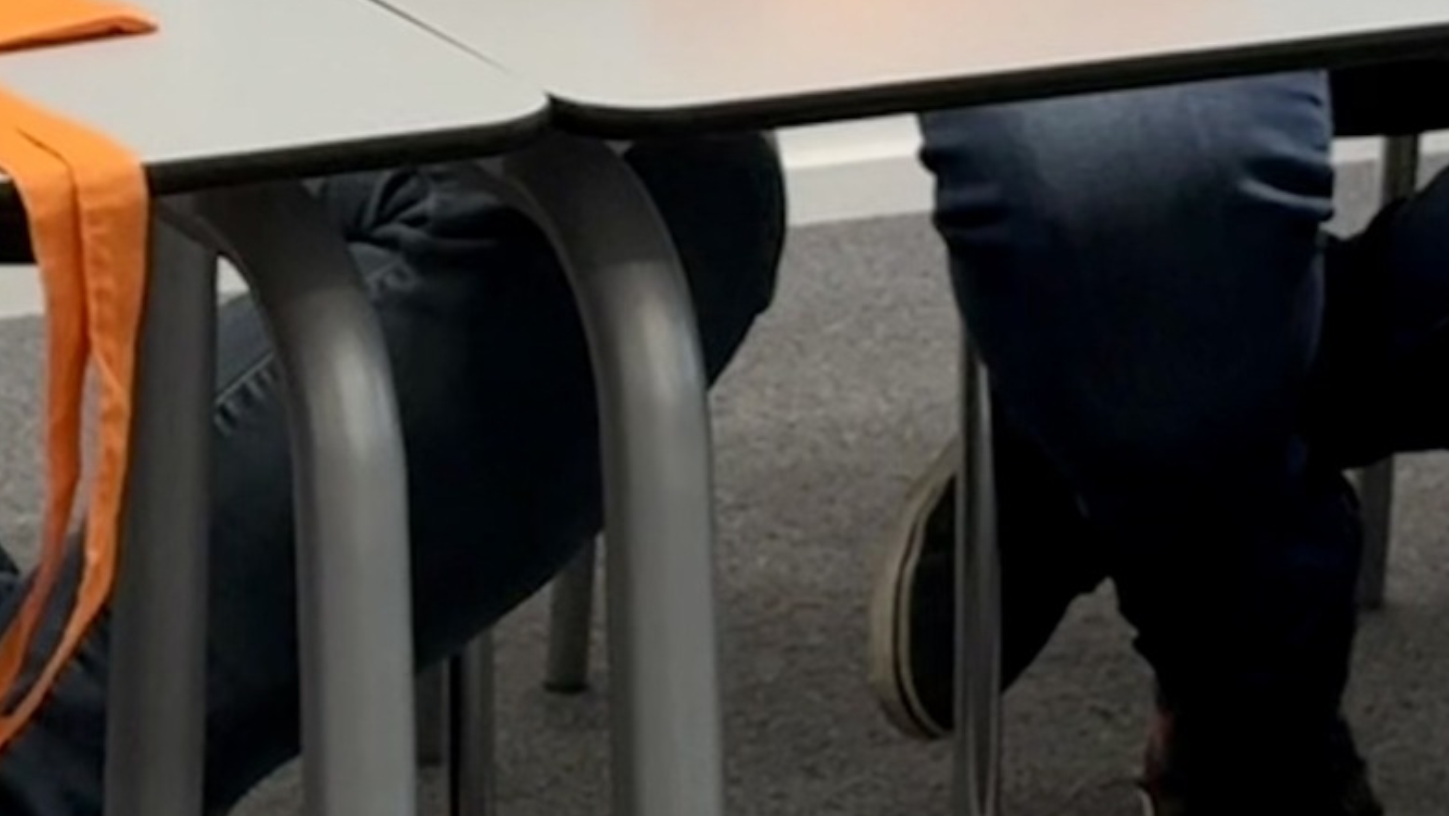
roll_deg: +0.0
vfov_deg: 5.5
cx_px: -176
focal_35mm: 214
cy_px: -870
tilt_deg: -8.5
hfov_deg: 10.0
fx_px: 8223
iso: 64
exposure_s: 1/50
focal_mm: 6.76
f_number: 1.78
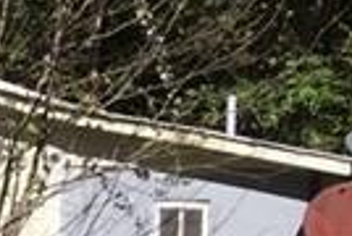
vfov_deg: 6.0
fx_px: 2254
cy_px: 241
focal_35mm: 230
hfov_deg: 7.1
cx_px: -982
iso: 32
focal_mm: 4.15
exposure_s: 1/1980
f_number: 2.2
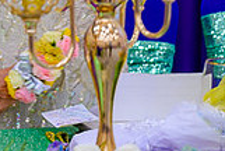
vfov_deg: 5.4
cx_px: -140
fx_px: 1578
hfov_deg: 8.0
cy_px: -97
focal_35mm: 252
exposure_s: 1/100
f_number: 2.8
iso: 500
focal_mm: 70
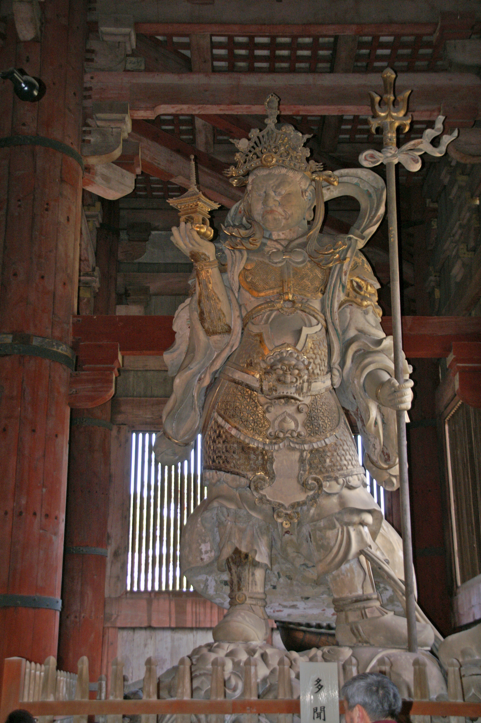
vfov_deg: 37.9
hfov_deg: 25.7
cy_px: 362
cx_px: 240
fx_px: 1054
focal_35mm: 52
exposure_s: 1/80
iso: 400
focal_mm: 35
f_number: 4.5
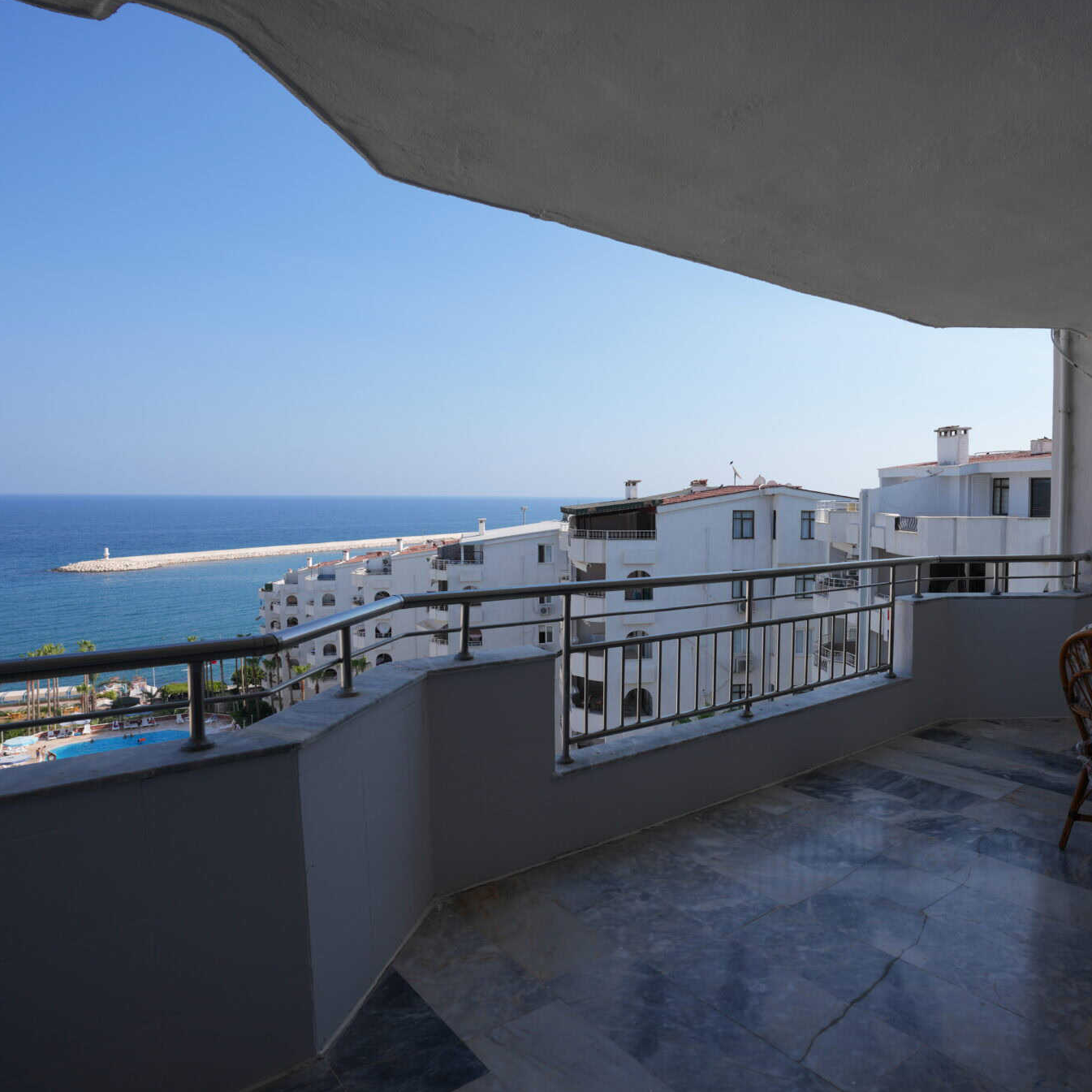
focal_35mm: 22
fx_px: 785
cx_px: 707
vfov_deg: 69.6
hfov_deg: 68.1
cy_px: 544
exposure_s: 1/400
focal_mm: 17
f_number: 6.3
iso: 100
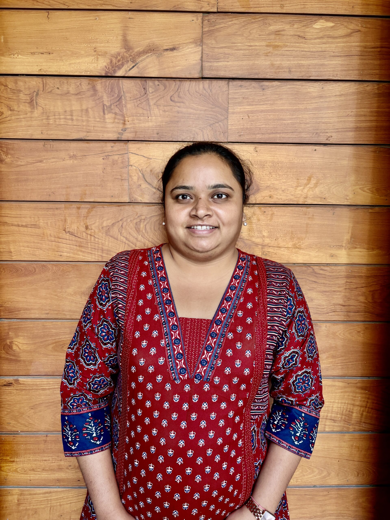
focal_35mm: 26
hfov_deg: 53.1
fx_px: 391
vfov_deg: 67.3
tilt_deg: -4.2
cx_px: 195
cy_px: 260
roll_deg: -0.9
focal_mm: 5.96
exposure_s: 1/66
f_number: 1.6
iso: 125
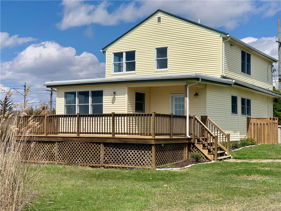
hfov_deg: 36.8
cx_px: 140
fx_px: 422
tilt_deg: +4.2
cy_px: 106
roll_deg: -1.0
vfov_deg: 28.0
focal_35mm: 52
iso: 16
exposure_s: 1/2283
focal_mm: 6
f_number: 2.4
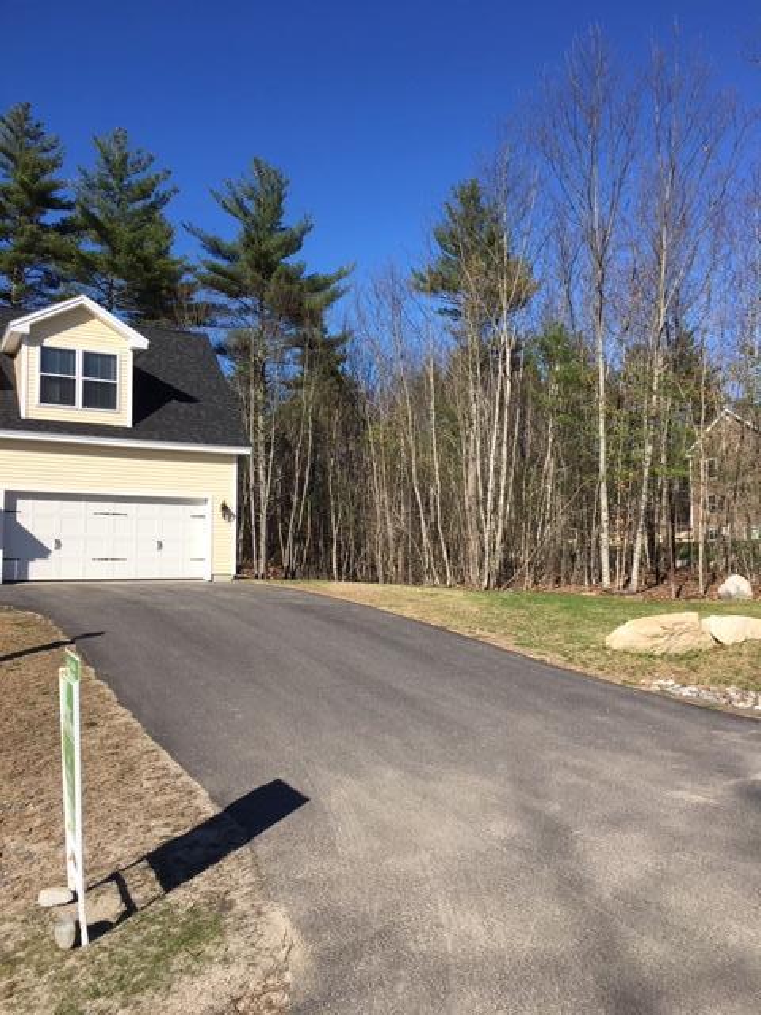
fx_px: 850
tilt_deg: +5.0
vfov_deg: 61.7
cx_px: 380
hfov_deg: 48.2
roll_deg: +0.3
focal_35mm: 29
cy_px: 508
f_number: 2.2
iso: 25
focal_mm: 4.15
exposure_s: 1/1672
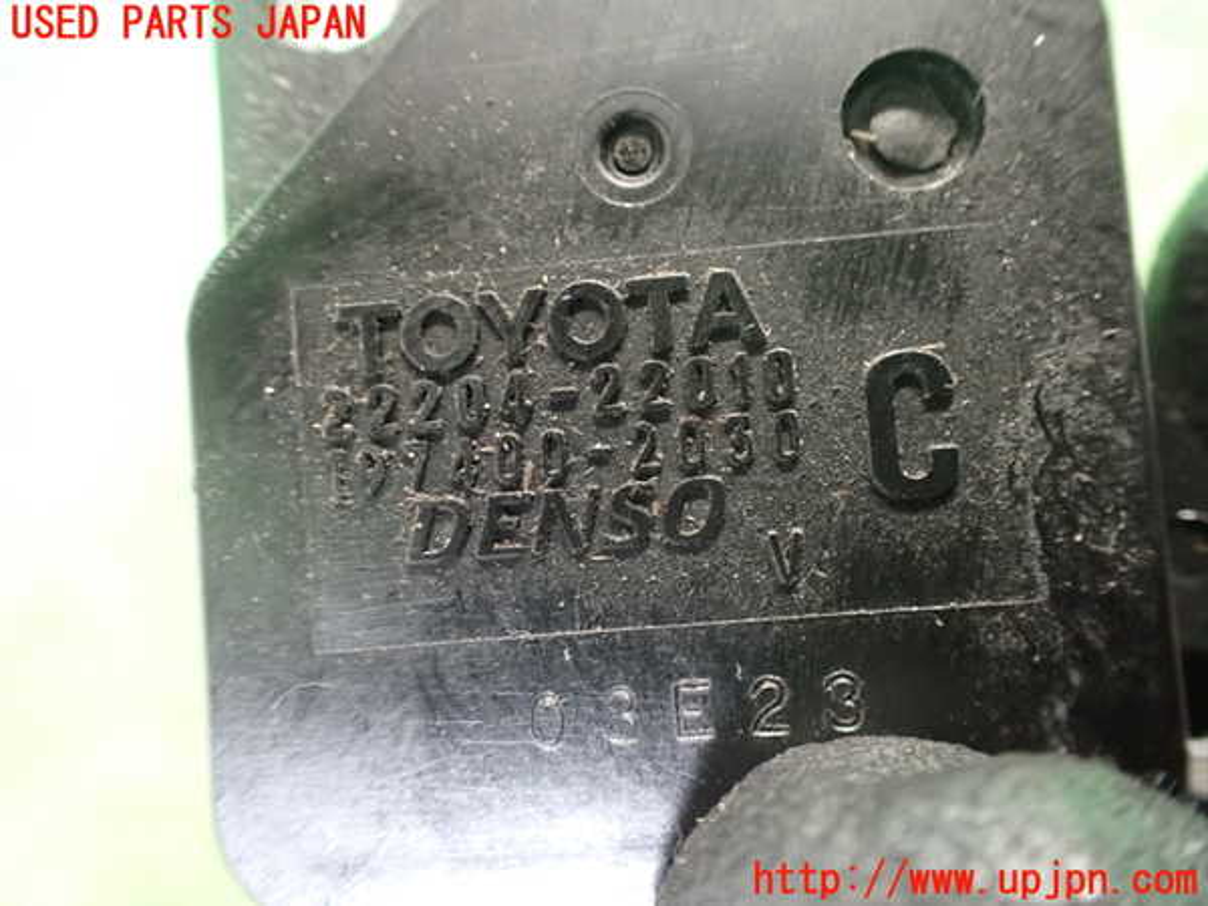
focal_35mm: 30
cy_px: 453
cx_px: 604
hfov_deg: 60.0
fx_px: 1047
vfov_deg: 46.8
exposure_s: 1/30
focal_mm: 5.4
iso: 1250
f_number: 2.3
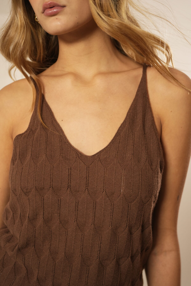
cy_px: 143
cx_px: 96
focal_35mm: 50
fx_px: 398
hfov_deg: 27.0
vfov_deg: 39.6
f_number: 2.8
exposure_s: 1/125
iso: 640
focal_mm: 50
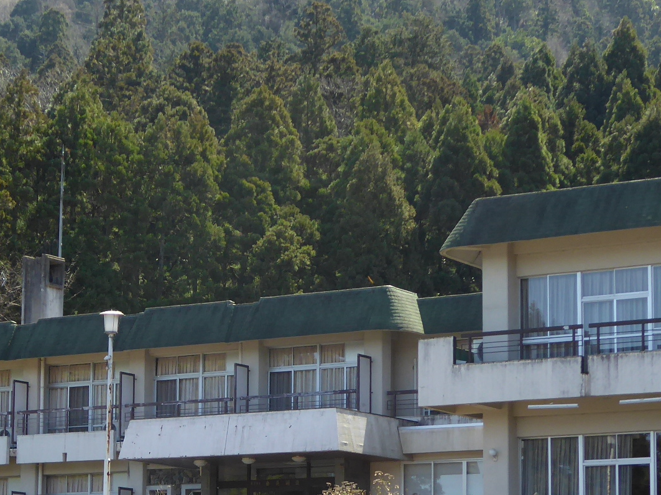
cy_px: 412
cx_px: 201
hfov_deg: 16.6
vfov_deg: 12.5
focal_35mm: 118
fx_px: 2253
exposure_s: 1/200
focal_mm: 8.4
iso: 100
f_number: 4
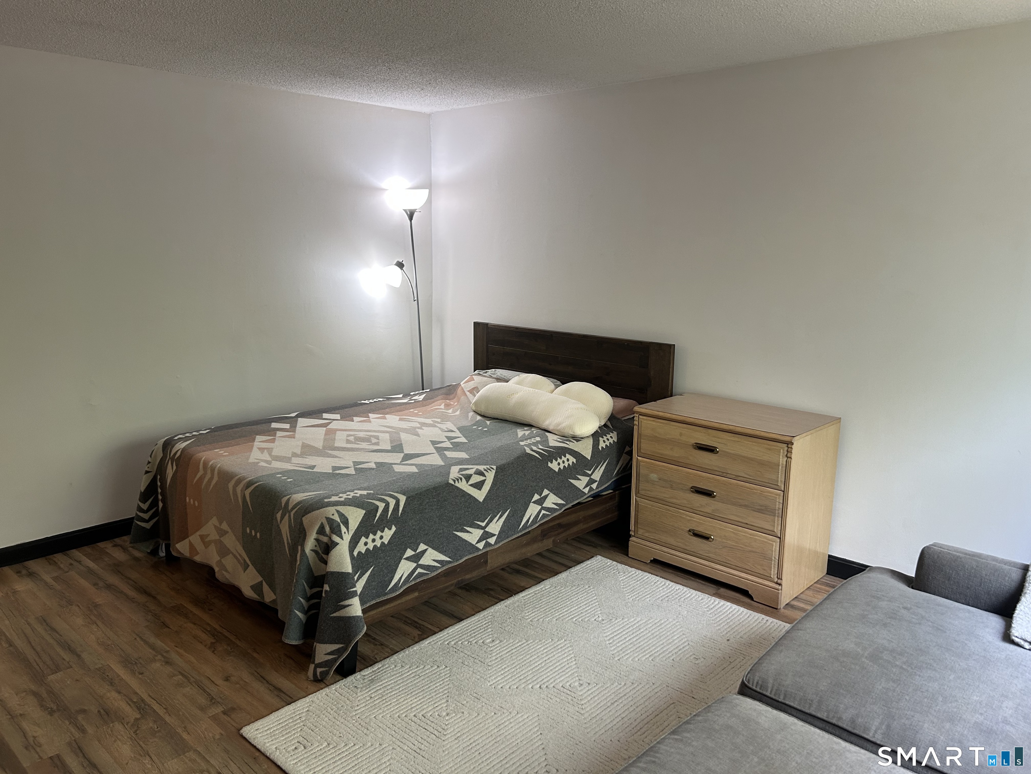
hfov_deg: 67.3
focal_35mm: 26
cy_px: 387
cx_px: 516
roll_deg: -0.8
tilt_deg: -10.1
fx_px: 774
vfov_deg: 53.1
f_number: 1.5
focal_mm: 5.7
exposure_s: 1/120
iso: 125
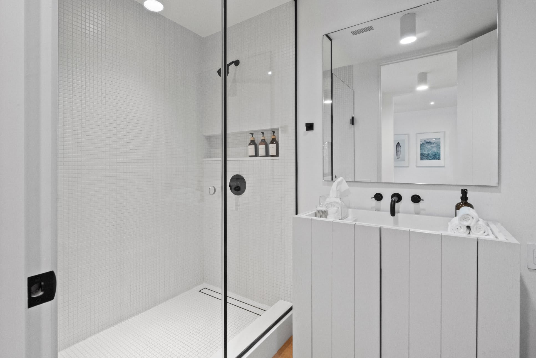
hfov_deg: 93.3
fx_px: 253
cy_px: 177
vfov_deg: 70.4
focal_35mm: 17
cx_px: 262
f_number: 16
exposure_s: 1/5
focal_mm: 16
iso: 12800
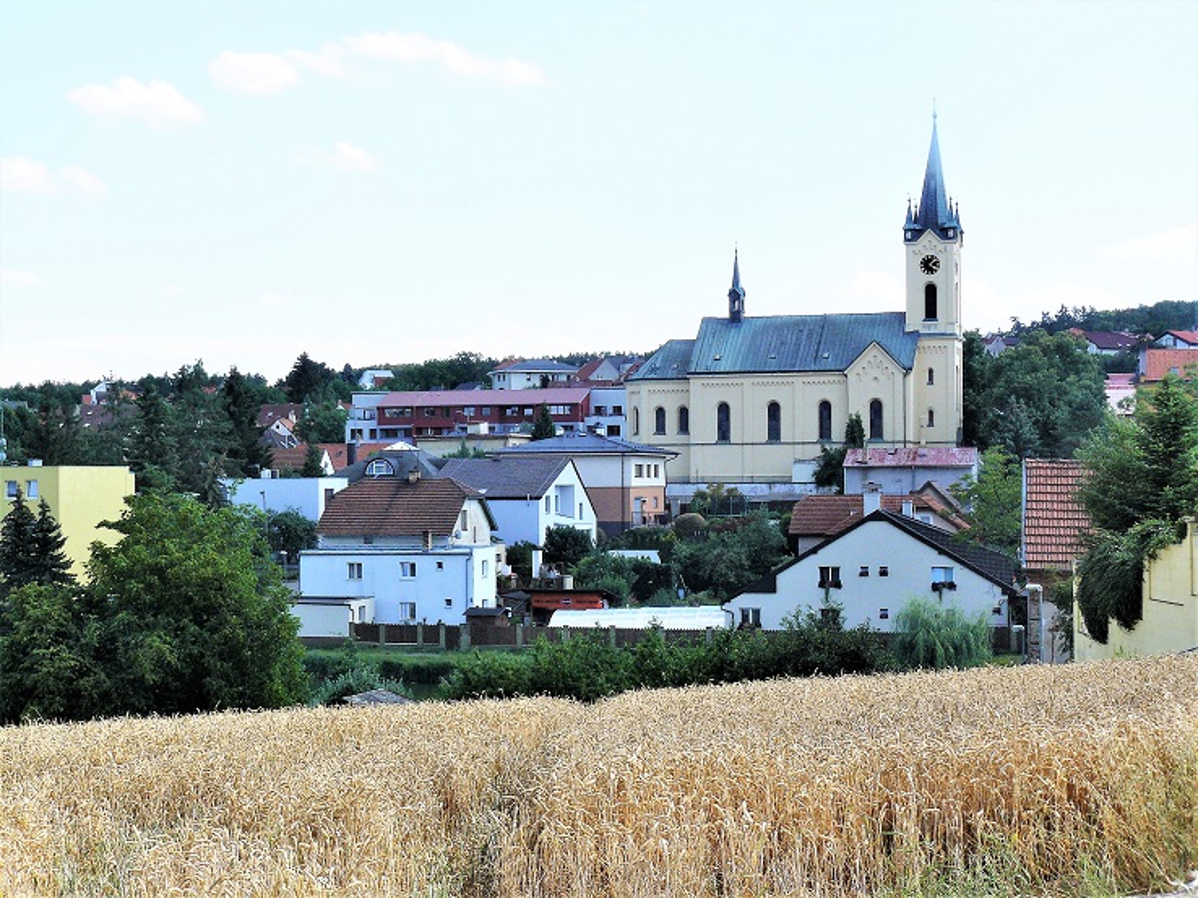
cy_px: 449
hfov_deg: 32.7
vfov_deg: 24.8
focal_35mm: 59
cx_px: 599
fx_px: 2041
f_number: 5.6
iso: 100
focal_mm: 9.8
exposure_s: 1/250
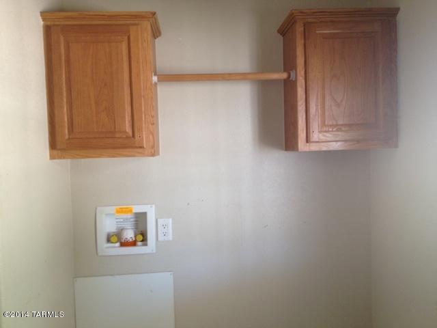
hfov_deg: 52.6
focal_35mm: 35
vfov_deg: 40.7
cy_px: 164
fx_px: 442
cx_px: 218
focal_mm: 4.28
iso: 64
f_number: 2.4
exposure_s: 1/20
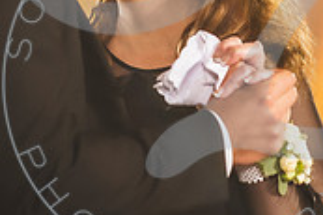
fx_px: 5414
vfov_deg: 2.3
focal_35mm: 604
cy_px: -74
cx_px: 288
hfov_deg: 3.4
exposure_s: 1/160
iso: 800
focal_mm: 180
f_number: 2.8
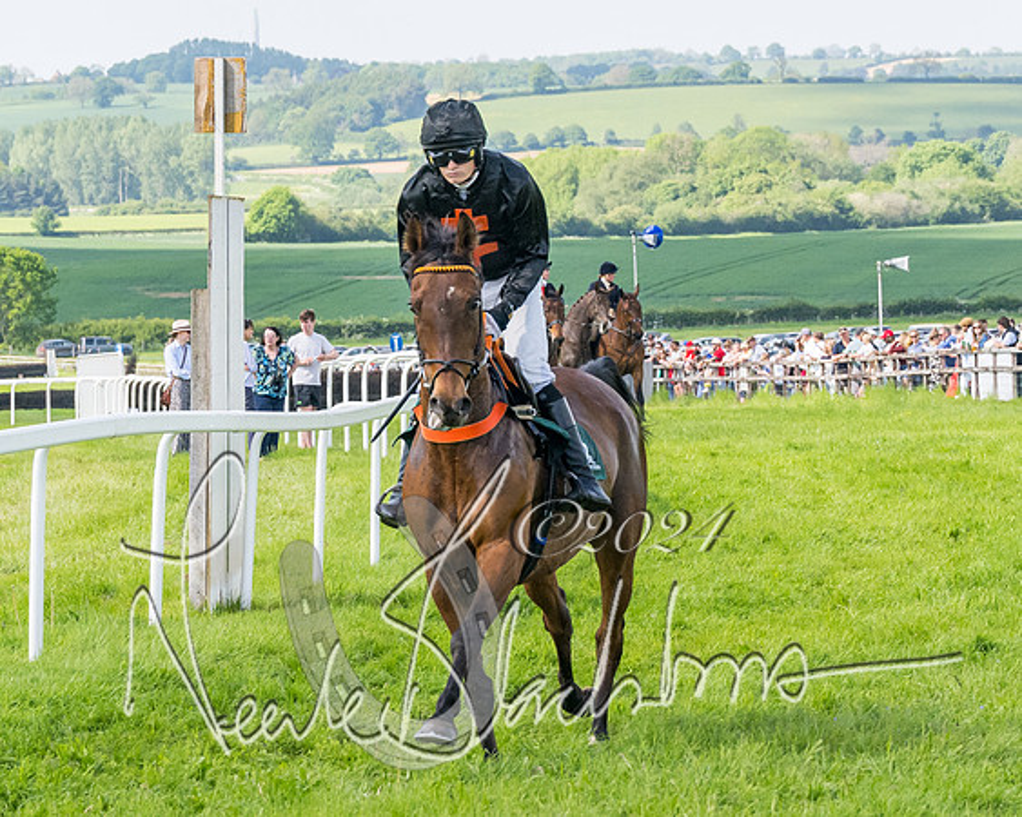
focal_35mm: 209
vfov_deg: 7.4
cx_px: 539
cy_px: 342
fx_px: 6326
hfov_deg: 9.2
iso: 400
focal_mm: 70
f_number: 5
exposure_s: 1/1600
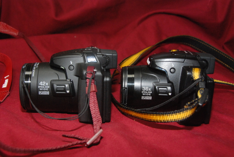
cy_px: 78
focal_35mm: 46
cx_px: 117
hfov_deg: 42.2
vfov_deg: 29.1
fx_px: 303
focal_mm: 31
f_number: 8
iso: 1600
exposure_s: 1/60
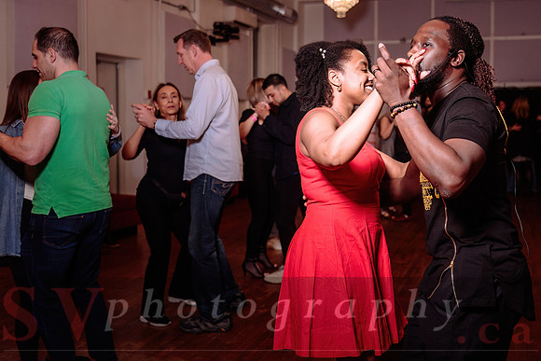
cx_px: 336
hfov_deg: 48.3
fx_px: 597
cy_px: 137
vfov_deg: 33.5
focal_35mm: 40
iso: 800
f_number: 2.8
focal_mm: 32
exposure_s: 1/160
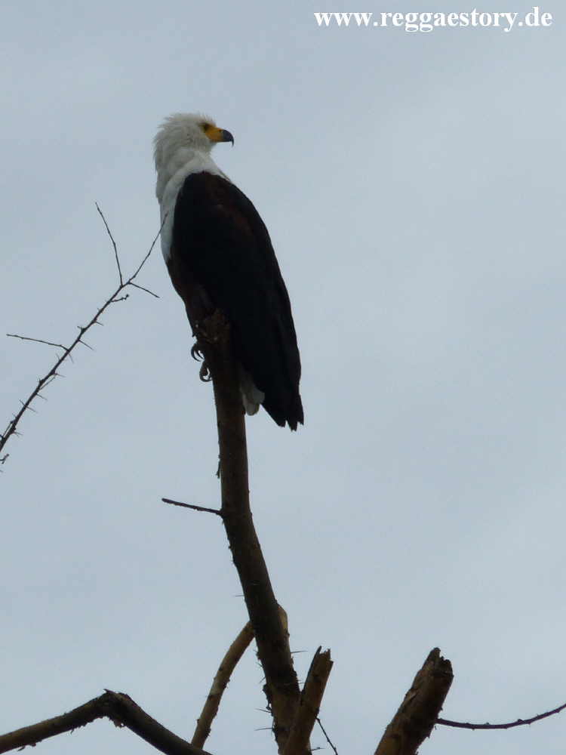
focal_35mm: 600
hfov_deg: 2.5
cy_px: 378
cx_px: 283
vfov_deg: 3.3
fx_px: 13081
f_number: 6.3
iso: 100
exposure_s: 1/1600
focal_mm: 108
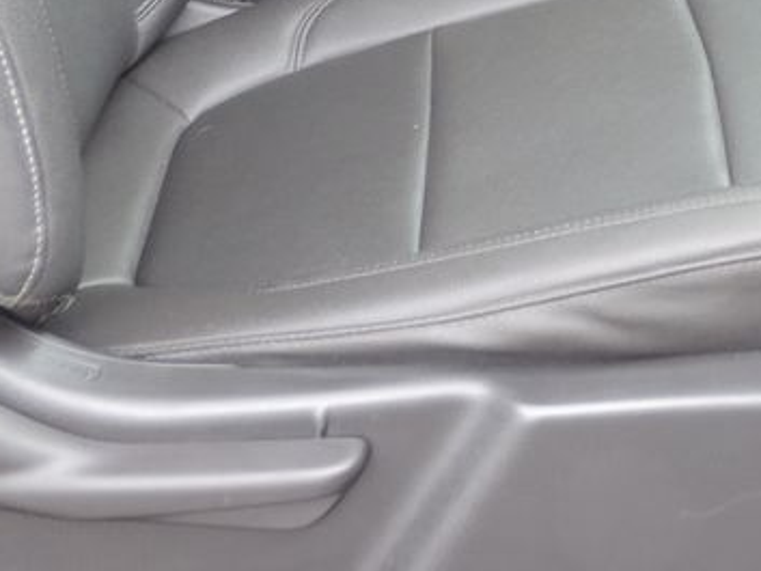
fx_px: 1913
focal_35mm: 87
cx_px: 845
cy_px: -222
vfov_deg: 15.9
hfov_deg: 21.3
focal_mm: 4.3
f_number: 3
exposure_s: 1/30
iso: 100
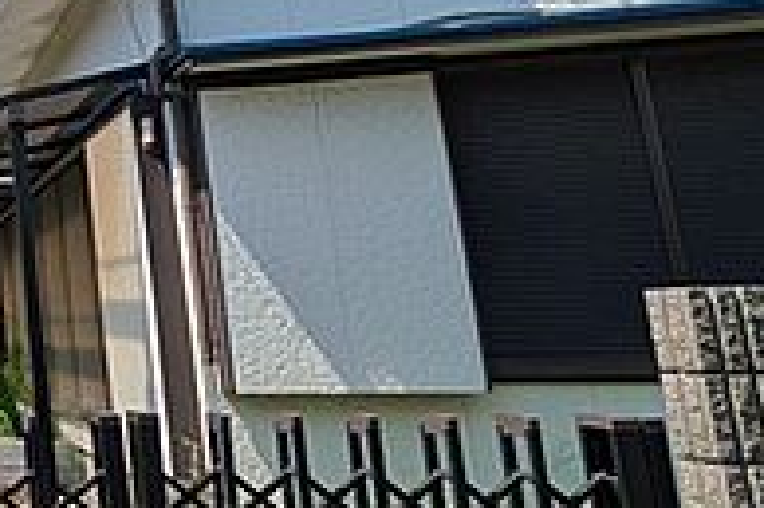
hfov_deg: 27.8
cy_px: 201
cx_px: -406
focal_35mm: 45
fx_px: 954
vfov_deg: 29.7
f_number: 2.2
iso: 51
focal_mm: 1.83
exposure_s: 1/1689
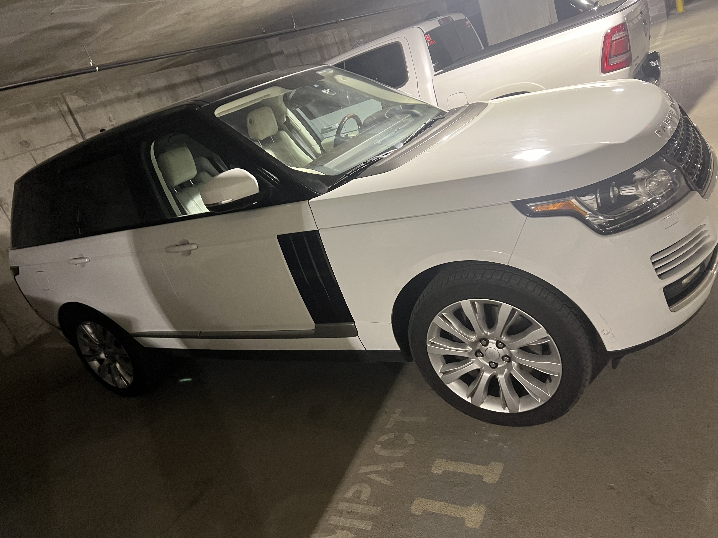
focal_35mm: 26
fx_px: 539
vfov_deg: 53.1
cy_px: 269
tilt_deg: -20.5
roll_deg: +21.6
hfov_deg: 67.3
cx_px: 359
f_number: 1.5
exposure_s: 1/40
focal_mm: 5.7
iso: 500
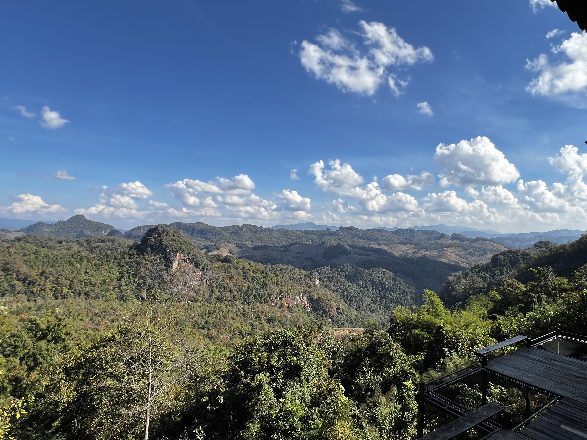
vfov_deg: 71.4
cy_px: 242
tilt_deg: -0.4
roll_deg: -0.6
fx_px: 305
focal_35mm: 18
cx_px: 367
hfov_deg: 86.0
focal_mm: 1.57
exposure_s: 1/1845
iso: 32
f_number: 1.8
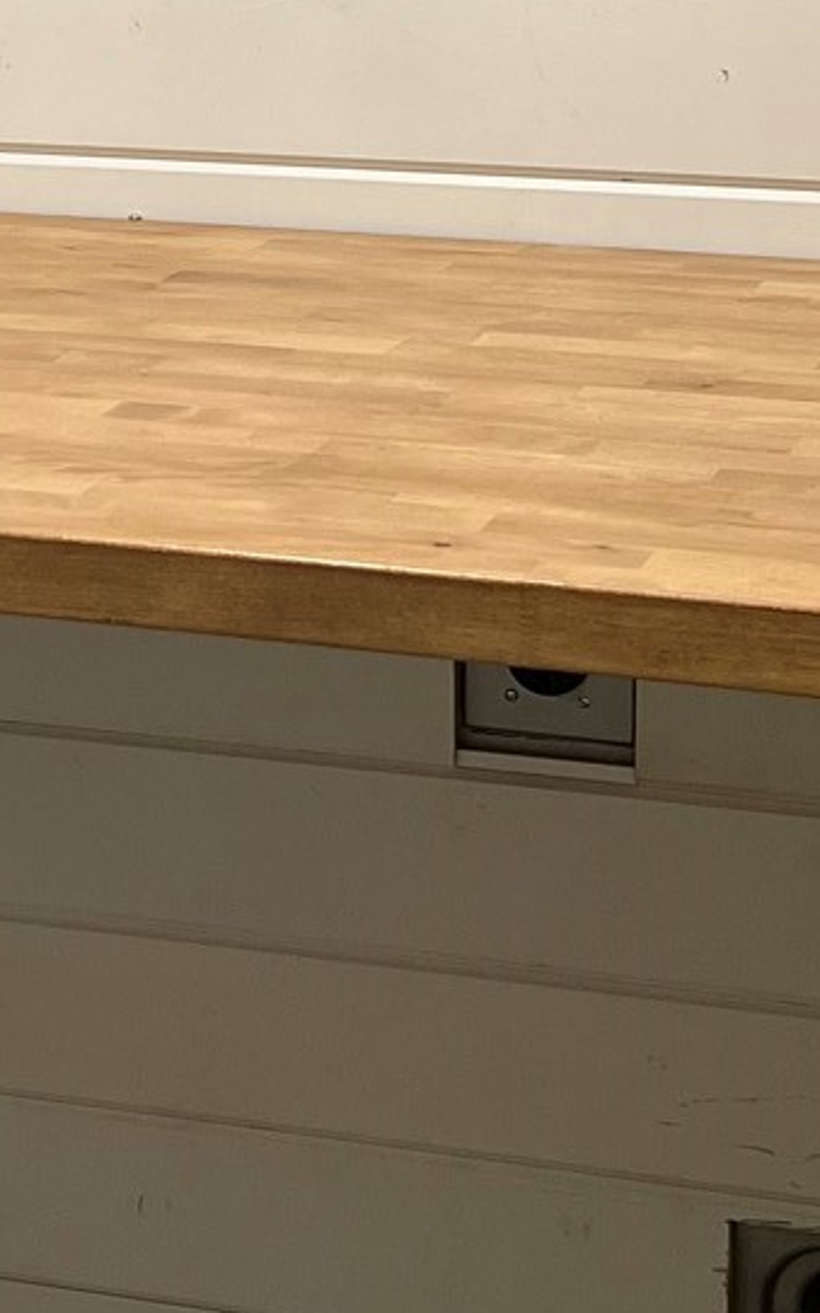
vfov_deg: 19.5
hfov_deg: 12.5
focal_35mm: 104
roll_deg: -0.3
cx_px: 89
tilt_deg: -6.9
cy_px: 65
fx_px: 3722
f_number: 1.5
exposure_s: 1/60
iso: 80
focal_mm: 5.7
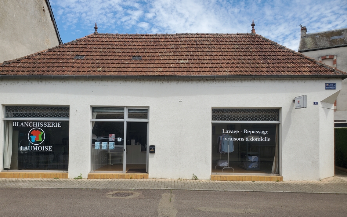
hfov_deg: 66.5
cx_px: 172
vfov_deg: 44.5
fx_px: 265
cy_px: 122
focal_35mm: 28
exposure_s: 1/1632
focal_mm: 4.3
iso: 50
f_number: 2.4
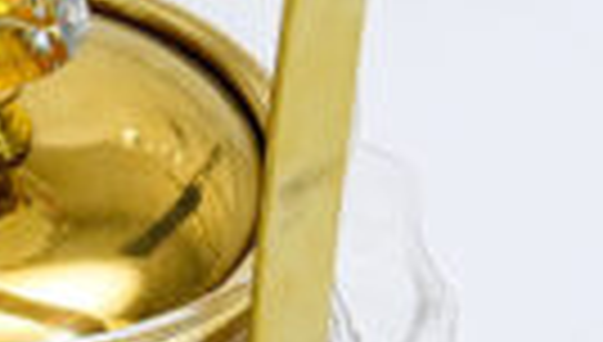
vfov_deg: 4.7
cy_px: 220
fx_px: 4198
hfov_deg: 8.1
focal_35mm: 262
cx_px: -158
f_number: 10
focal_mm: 48
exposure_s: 1/200
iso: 3200
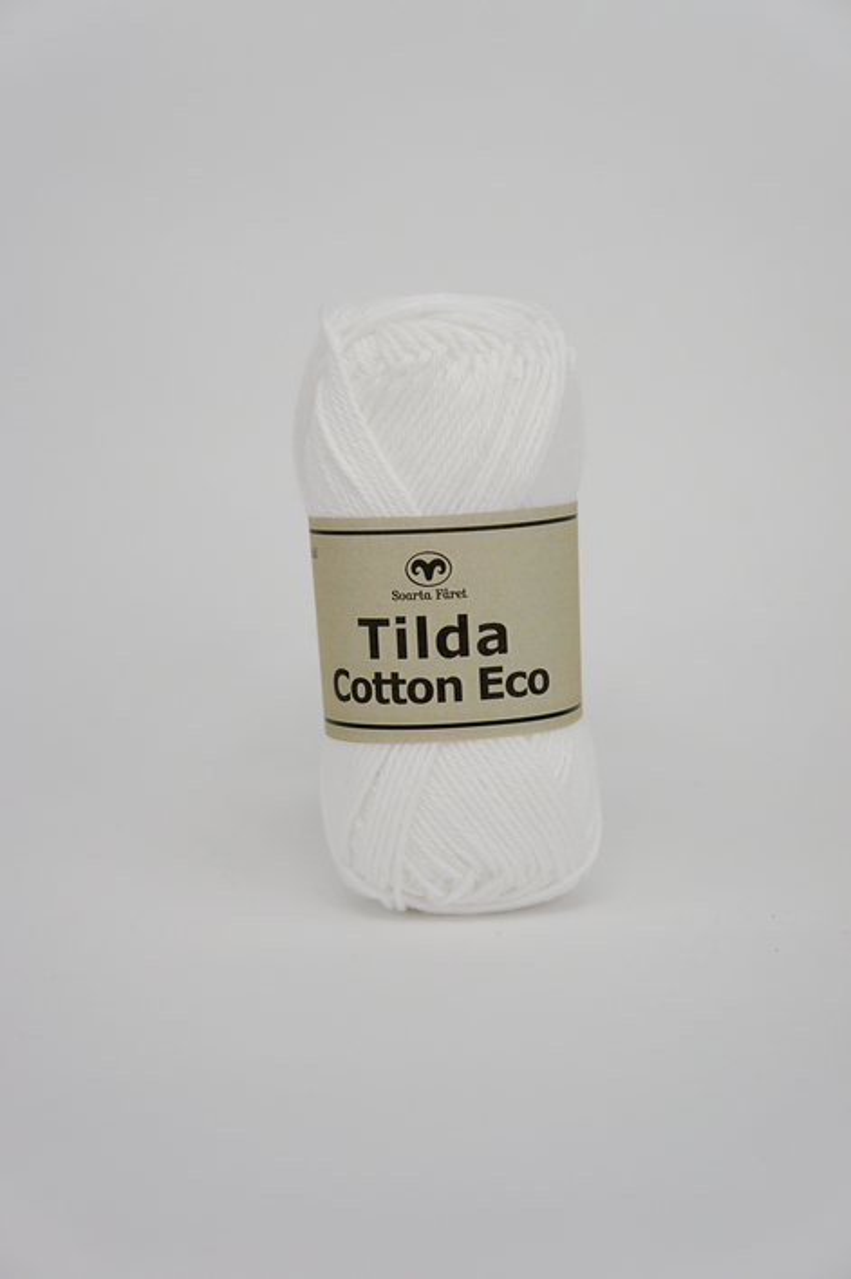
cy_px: 640
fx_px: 2130
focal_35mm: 60
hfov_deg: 22.6
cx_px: 426
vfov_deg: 33.4
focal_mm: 40
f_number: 5.6
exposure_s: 1/100
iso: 200
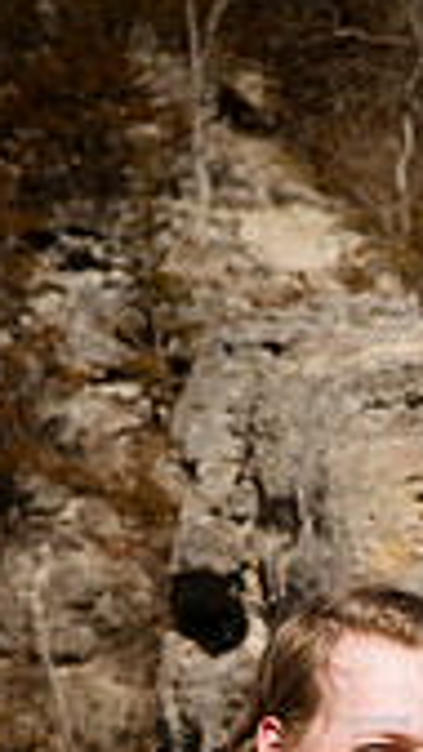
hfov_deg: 3.5
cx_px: 539
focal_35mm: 348
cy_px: 988
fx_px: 6943
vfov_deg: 6.2
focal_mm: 125
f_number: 18
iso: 800
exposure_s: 1/1000
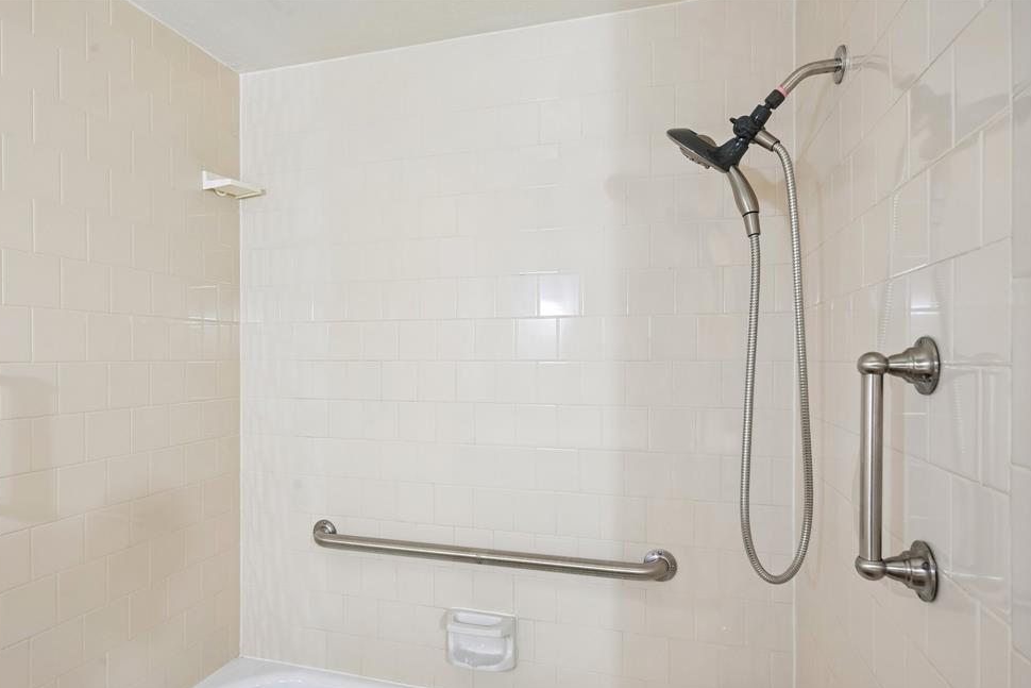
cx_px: 494
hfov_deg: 85.3
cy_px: 357
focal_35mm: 20
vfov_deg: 63.1
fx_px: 559
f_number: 8
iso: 400
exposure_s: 1/6
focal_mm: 18.5
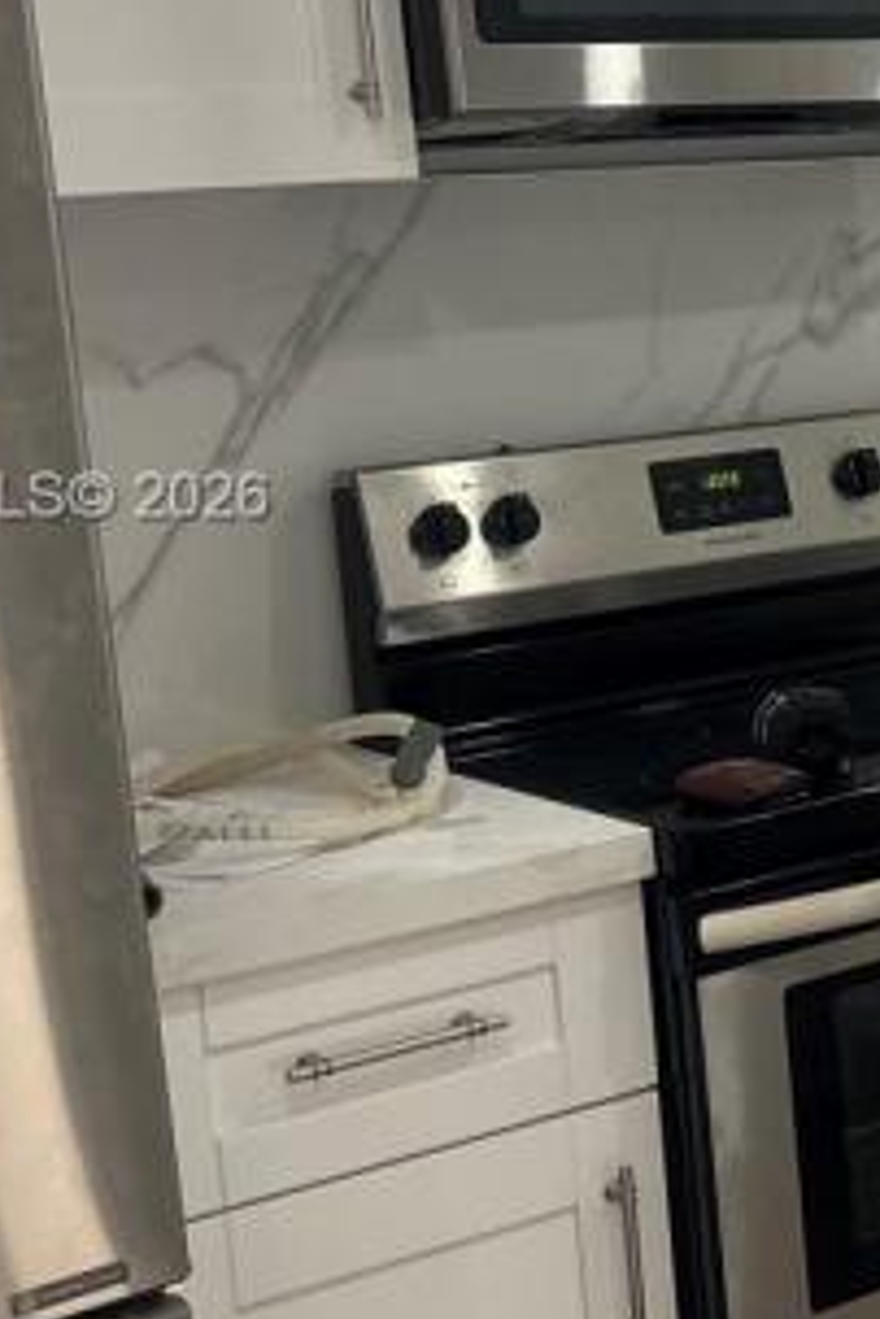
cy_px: 501
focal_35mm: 79
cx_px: 1547
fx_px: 2896
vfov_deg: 25.6
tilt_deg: -8.5
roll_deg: +2.8
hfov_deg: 15.1
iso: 125
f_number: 1.78
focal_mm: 6.76
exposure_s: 1/121
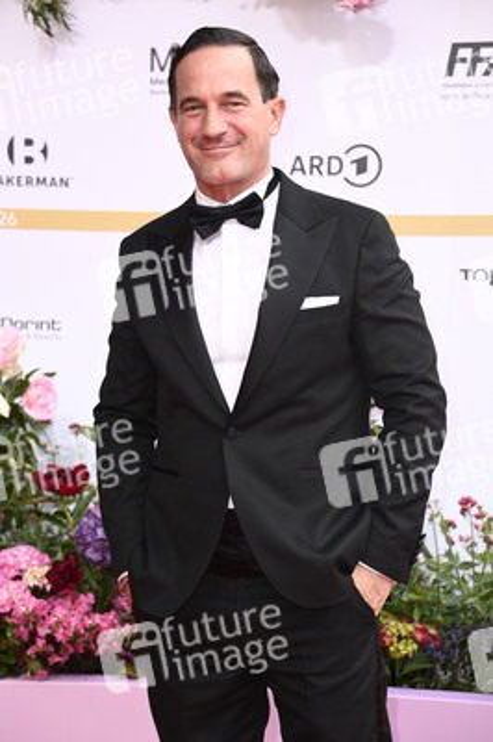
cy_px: 371
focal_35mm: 100
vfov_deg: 20.4
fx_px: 2058
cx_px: 246
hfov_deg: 13.7
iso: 640
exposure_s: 1/250
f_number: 5.6
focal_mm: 100
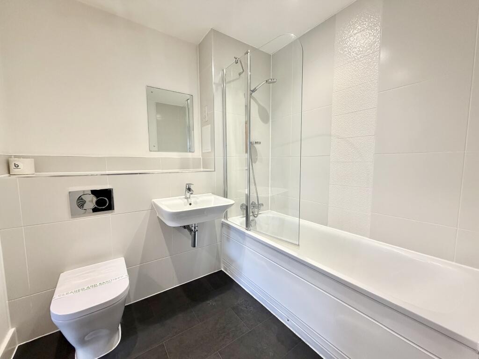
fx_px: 194
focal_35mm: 14
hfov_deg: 102.1
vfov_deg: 85.7
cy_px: 180
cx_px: 240
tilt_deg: -4.5
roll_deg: +0.5
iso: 320
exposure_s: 1/100
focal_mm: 2.22
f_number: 2.2
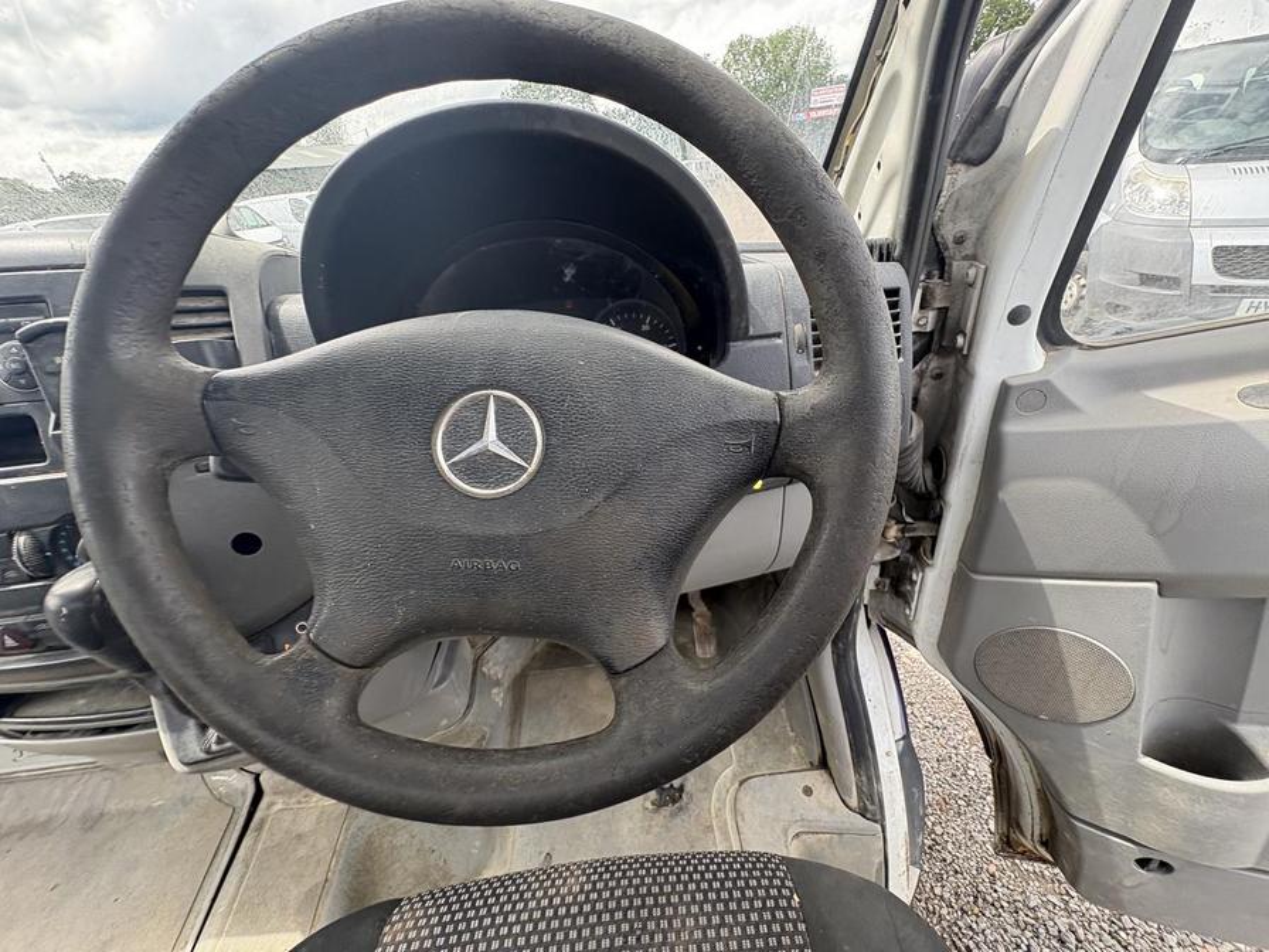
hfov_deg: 102.1
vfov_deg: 85.7
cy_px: 476
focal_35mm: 14
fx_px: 513
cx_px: 634
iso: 64
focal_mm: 2.22
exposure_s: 1/143
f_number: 2.2
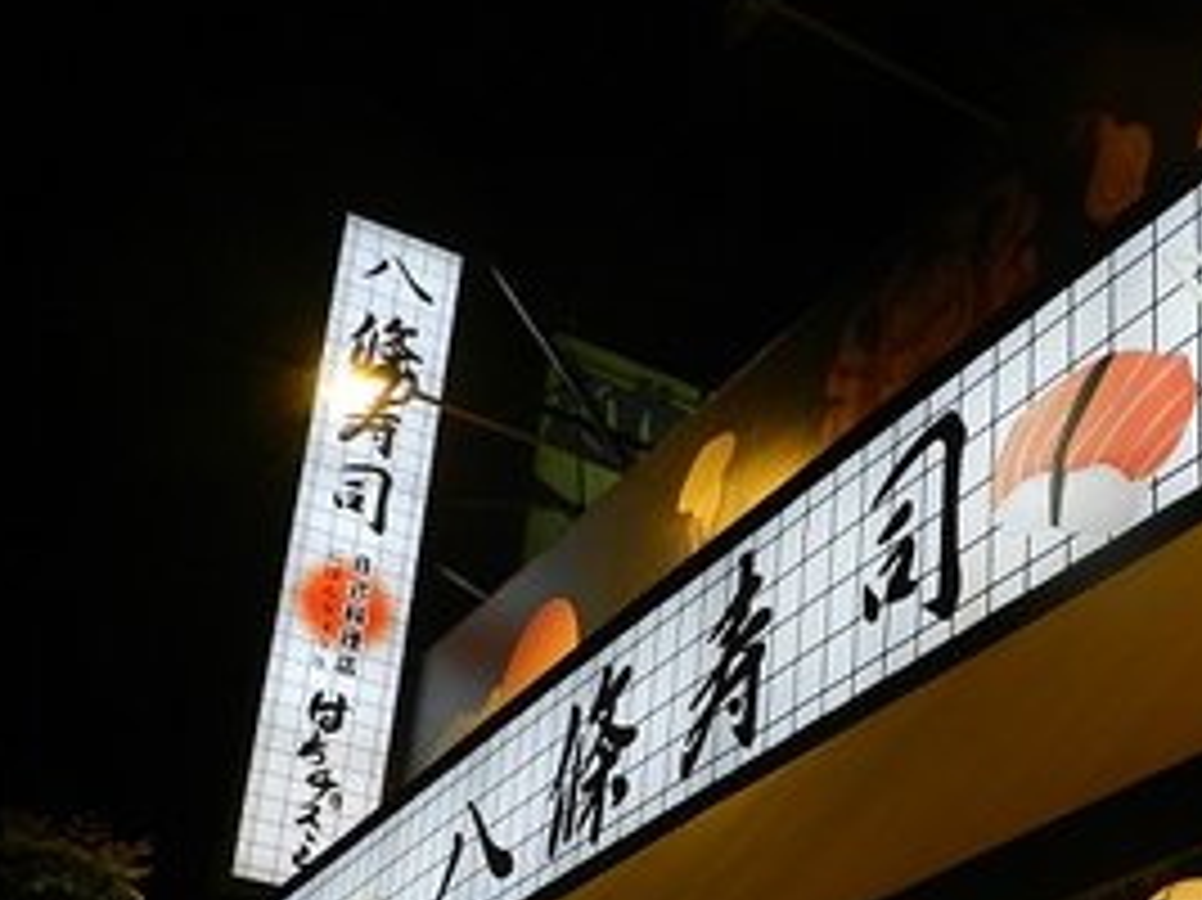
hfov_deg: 31.9
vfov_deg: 23.7
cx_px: 806
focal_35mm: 60
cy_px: 821
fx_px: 2082
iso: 180
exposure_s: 1/30
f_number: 3.7
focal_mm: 5.6
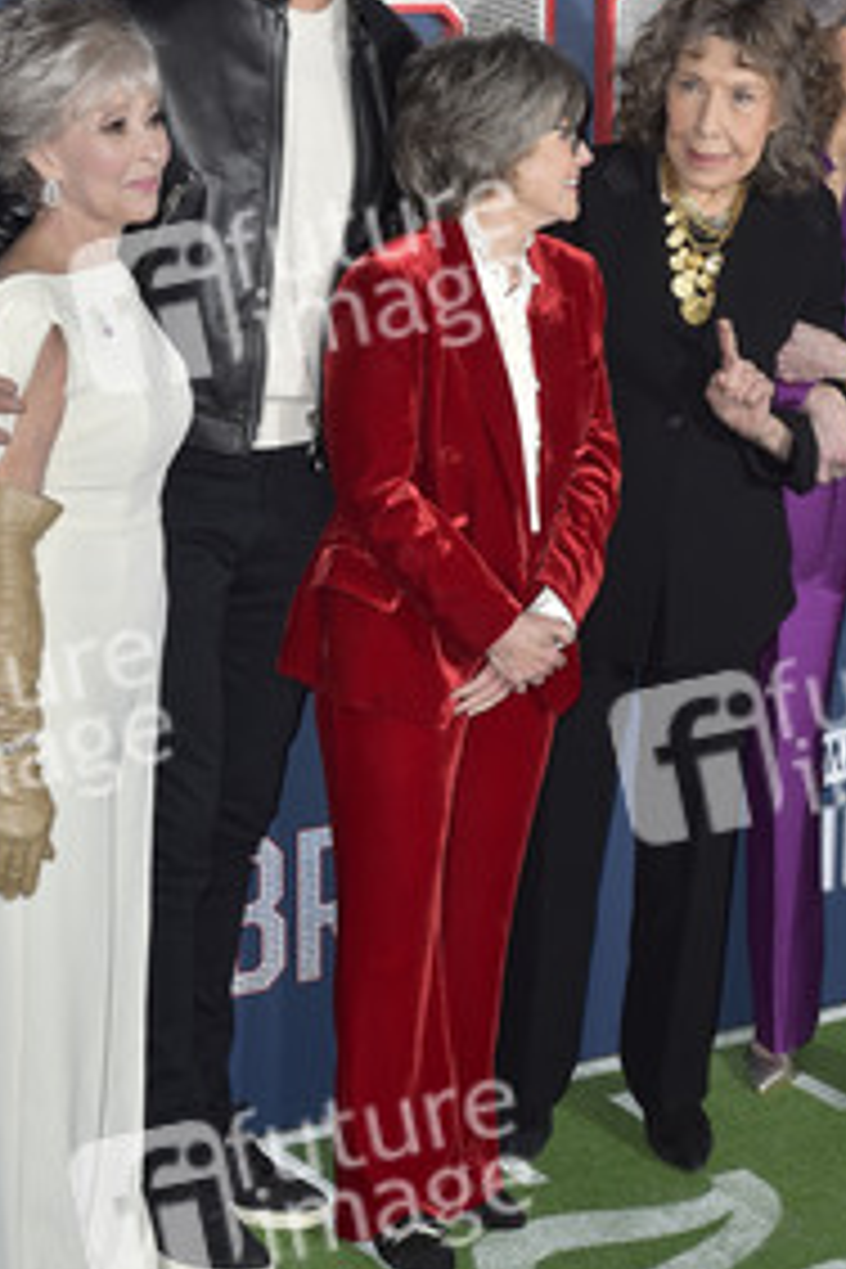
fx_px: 2397
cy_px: 513
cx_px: 434
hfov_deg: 20.0
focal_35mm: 68
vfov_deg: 29.6
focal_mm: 48
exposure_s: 1/250
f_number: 6.3
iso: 500
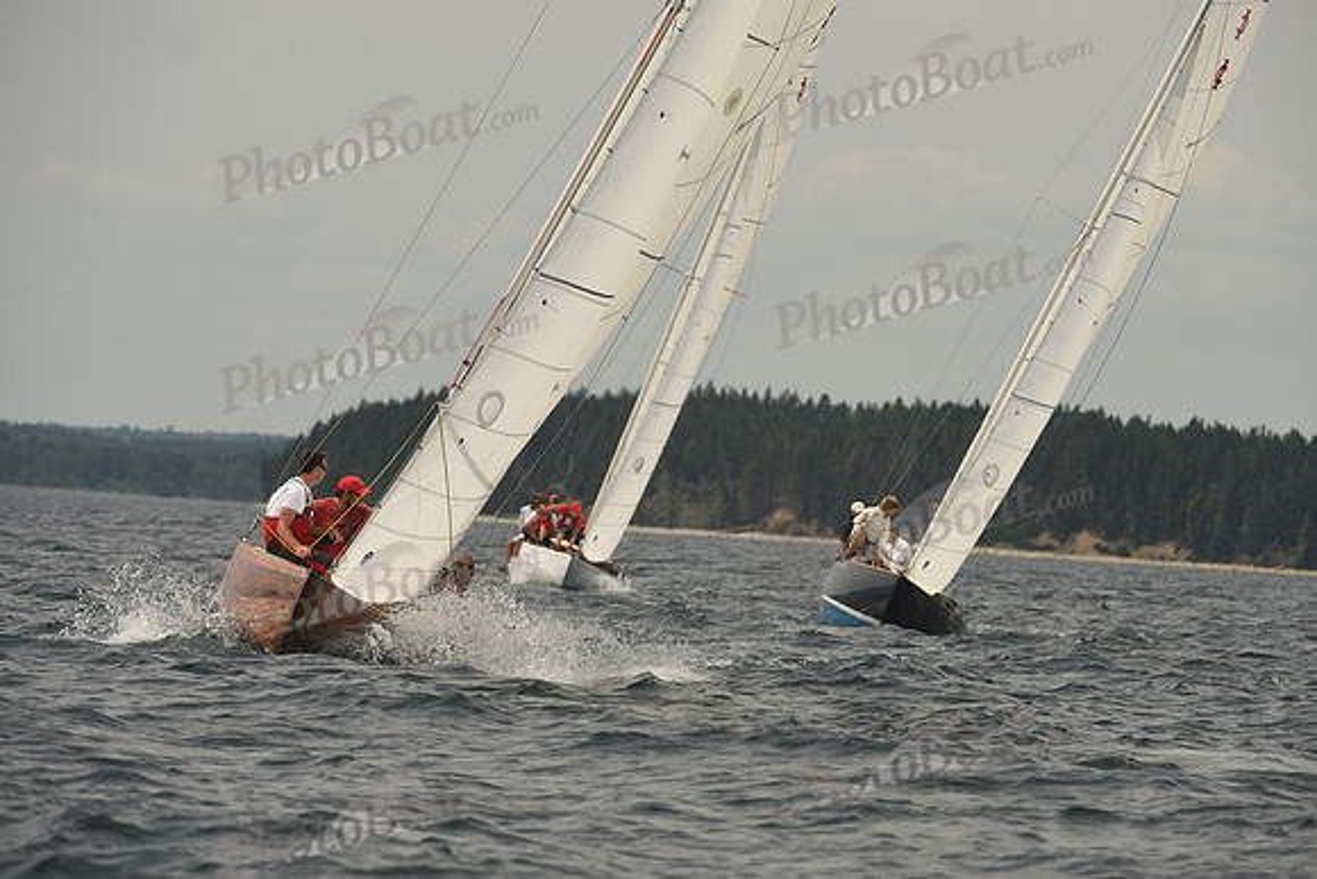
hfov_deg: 6.2
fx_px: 12075
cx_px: 658
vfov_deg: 4.2
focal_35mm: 330
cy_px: 440
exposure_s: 1/1000
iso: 250
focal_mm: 330
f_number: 7.1
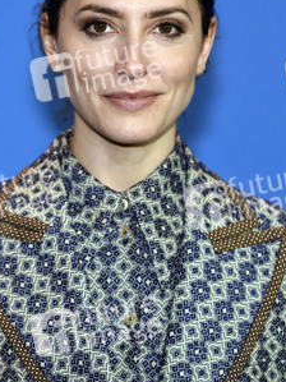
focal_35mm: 338
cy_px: 135
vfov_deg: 5.9
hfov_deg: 4.4
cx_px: 133
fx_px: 3722
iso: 640
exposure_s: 1/400
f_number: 3.5
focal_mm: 175
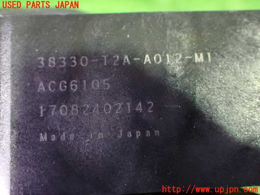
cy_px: 98
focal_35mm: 50
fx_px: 376
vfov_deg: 29.1
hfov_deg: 38.2
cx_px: 130
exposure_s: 1/10
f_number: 3.2
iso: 1600
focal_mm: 9.01
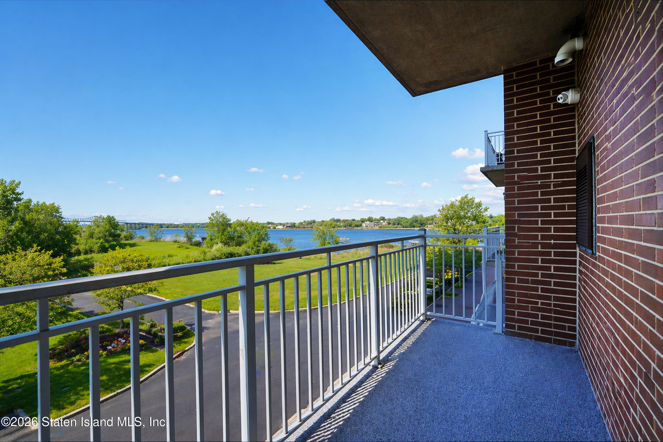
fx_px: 304
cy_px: 221
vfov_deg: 72.1
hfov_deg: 95.0
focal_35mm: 16
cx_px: 332
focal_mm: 16.5
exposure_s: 1/125
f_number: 9
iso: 100
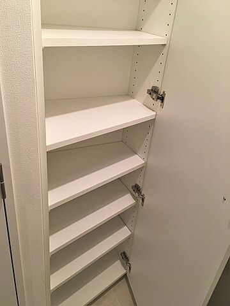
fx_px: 257
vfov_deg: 61.7
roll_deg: -5.9
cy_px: 153
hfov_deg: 48.2
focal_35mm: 29
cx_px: 115
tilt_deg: -30.4
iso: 64
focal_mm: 4.15
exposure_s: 1/30
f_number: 2.2
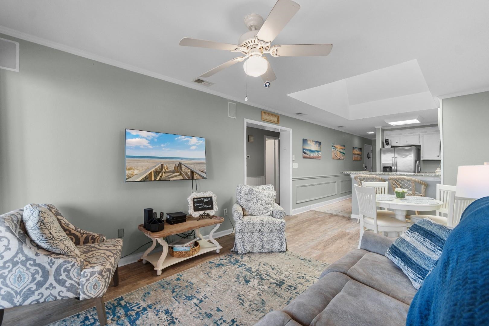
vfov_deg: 77.3
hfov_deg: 100.4
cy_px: 163
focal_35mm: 15
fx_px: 204
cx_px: 244
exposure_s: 1/30
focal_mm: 10
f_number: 4.5
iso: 100
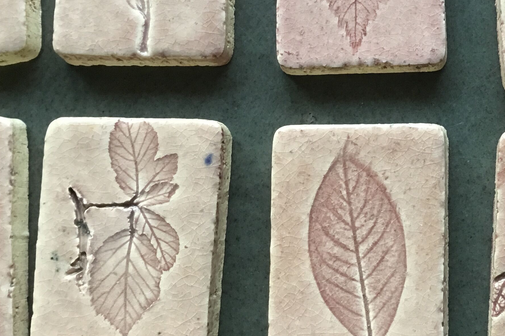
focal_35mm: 59
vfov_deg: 22.8
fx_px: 828
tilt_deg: -81.0
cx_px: 454
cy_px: 97
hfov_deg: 32.3
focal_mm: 3.3
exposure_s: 1/33
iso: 125
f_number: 2.4
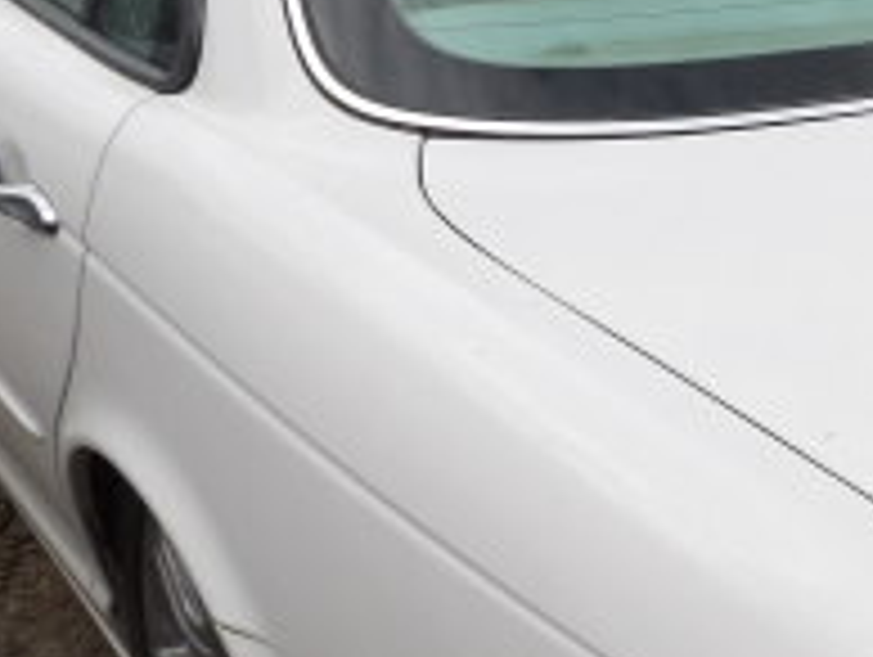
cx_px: 972
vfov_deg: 18.6
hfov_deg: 23.1
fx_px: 1995
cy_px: 504
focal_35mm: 79
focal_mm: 4.3
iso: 100
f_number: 3.2
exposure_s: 1/942
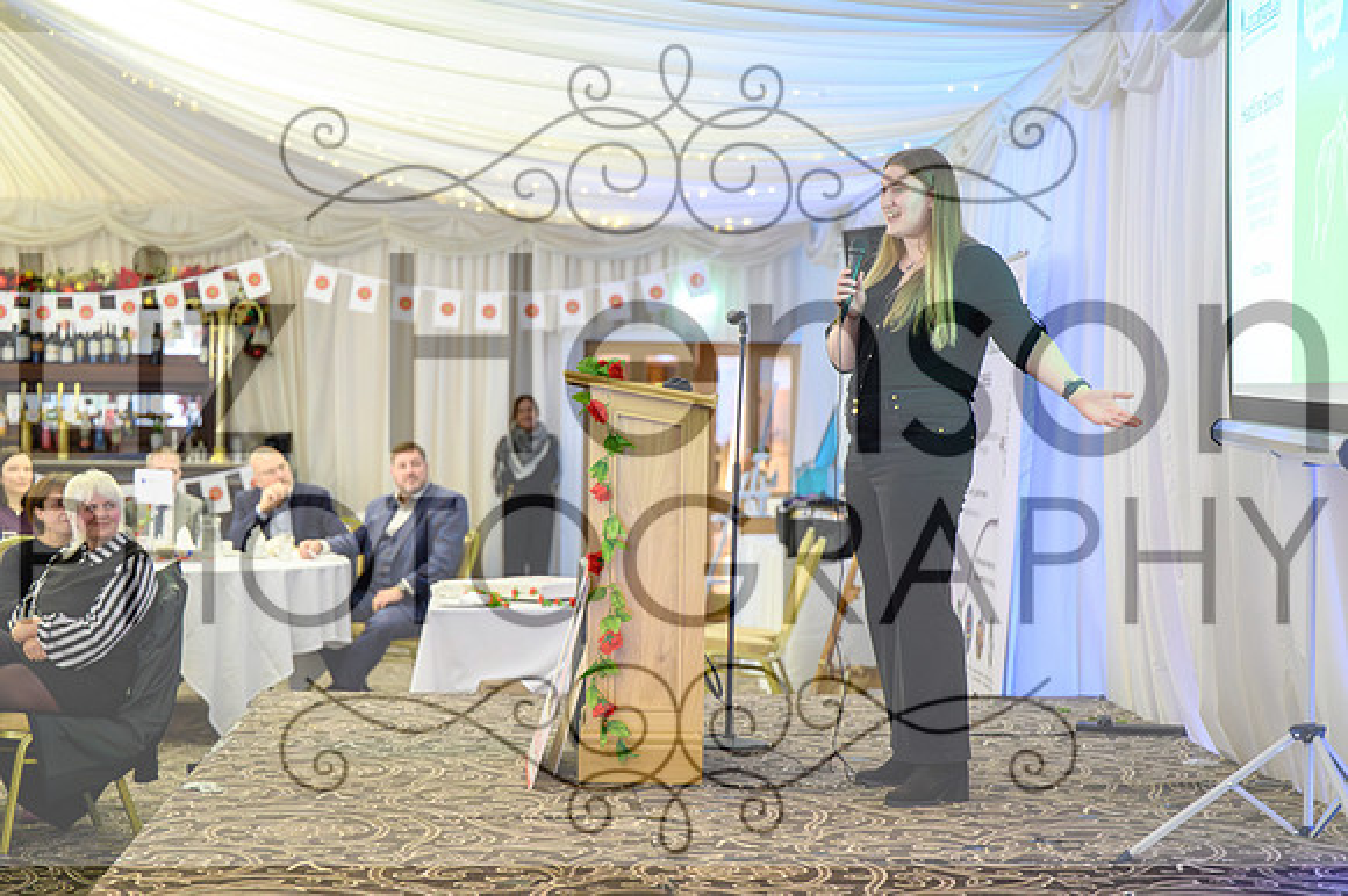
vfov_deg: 19.4
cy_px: 448
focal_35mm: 70
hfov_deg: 28.9
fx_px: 2620
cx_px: 674
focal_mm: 70
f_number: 2.8
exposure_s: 1/200
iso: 12800
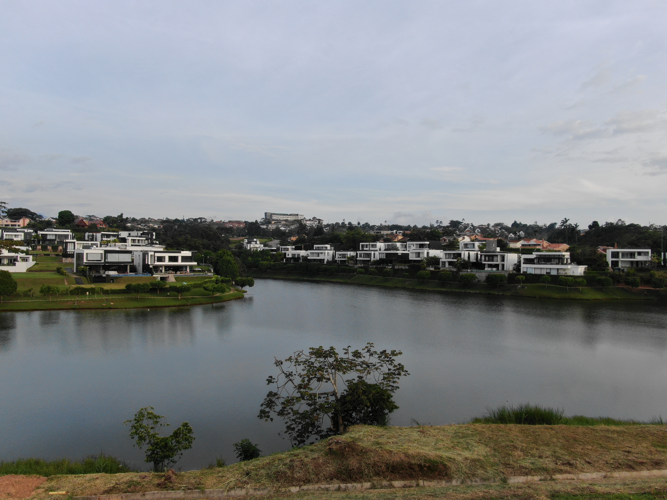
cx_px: 334
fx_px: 501
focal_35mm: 26
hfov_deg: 67.3
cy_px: 250
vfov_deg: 53.1
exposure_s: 1/640
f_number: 2.9
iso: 110
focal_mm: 4.58
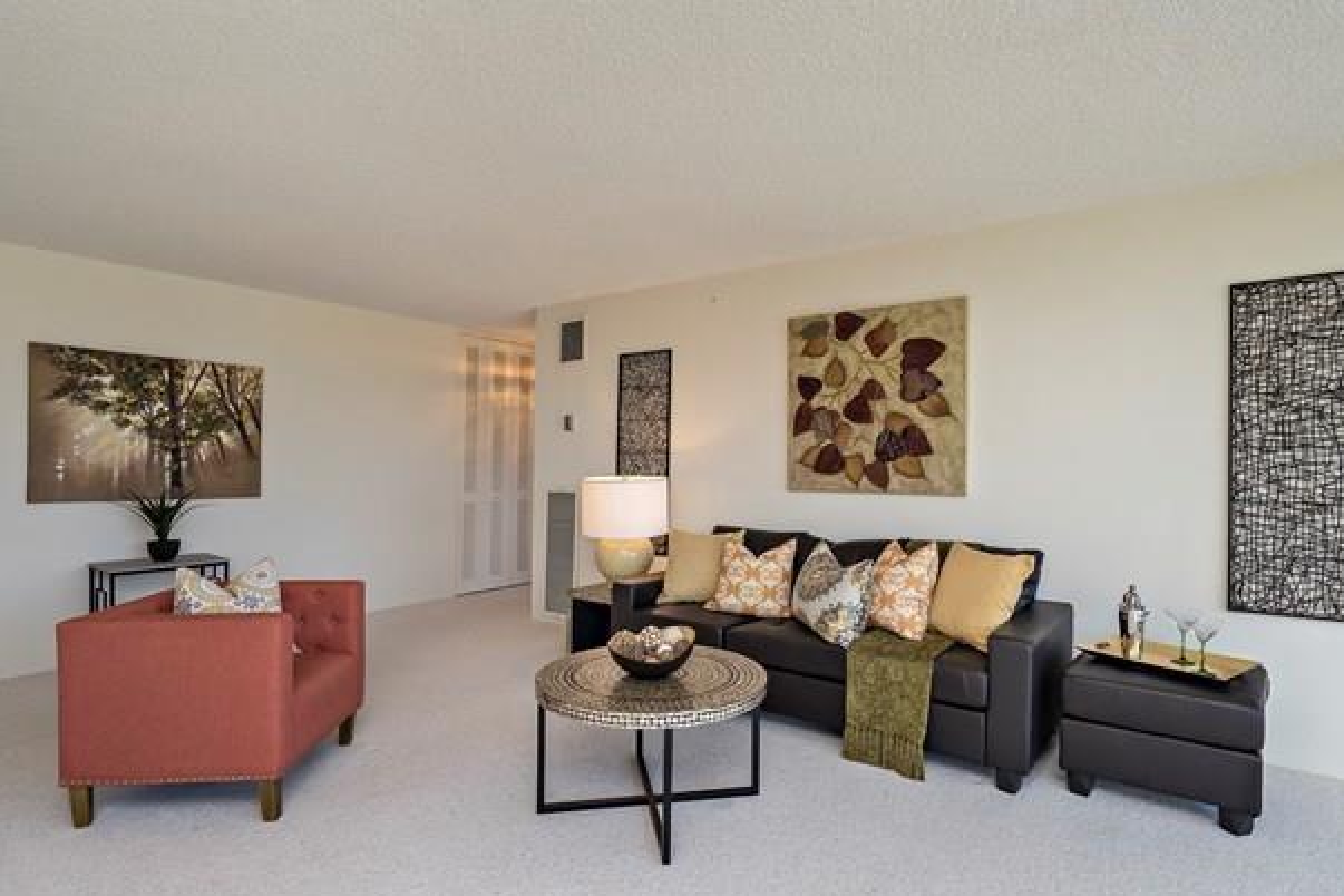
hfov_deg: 89.9
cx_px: 702
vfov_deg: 67.4
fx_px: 672
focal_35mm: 18
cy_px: 450
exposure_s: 1/20
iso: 250
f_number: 8
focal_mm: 16
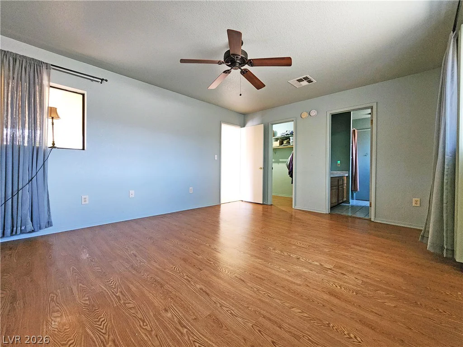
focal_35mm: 13
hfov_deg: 106.2
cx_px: 232
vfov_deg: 89.9
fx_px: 174
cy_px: 174
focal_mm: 2.2
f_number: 2.2
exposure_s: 1/40
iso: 320
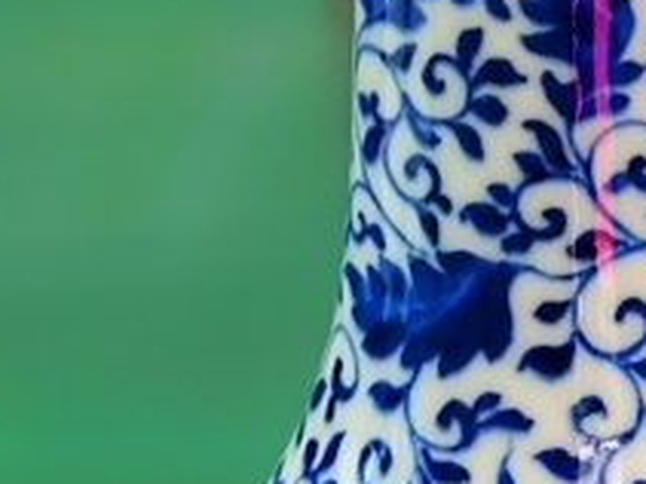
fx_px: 9307
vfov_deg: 3.0
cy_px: 591
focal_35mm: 499
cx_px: 513
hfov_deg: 4.0
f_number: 4
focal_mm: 39.42
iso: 640
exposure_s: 1/125
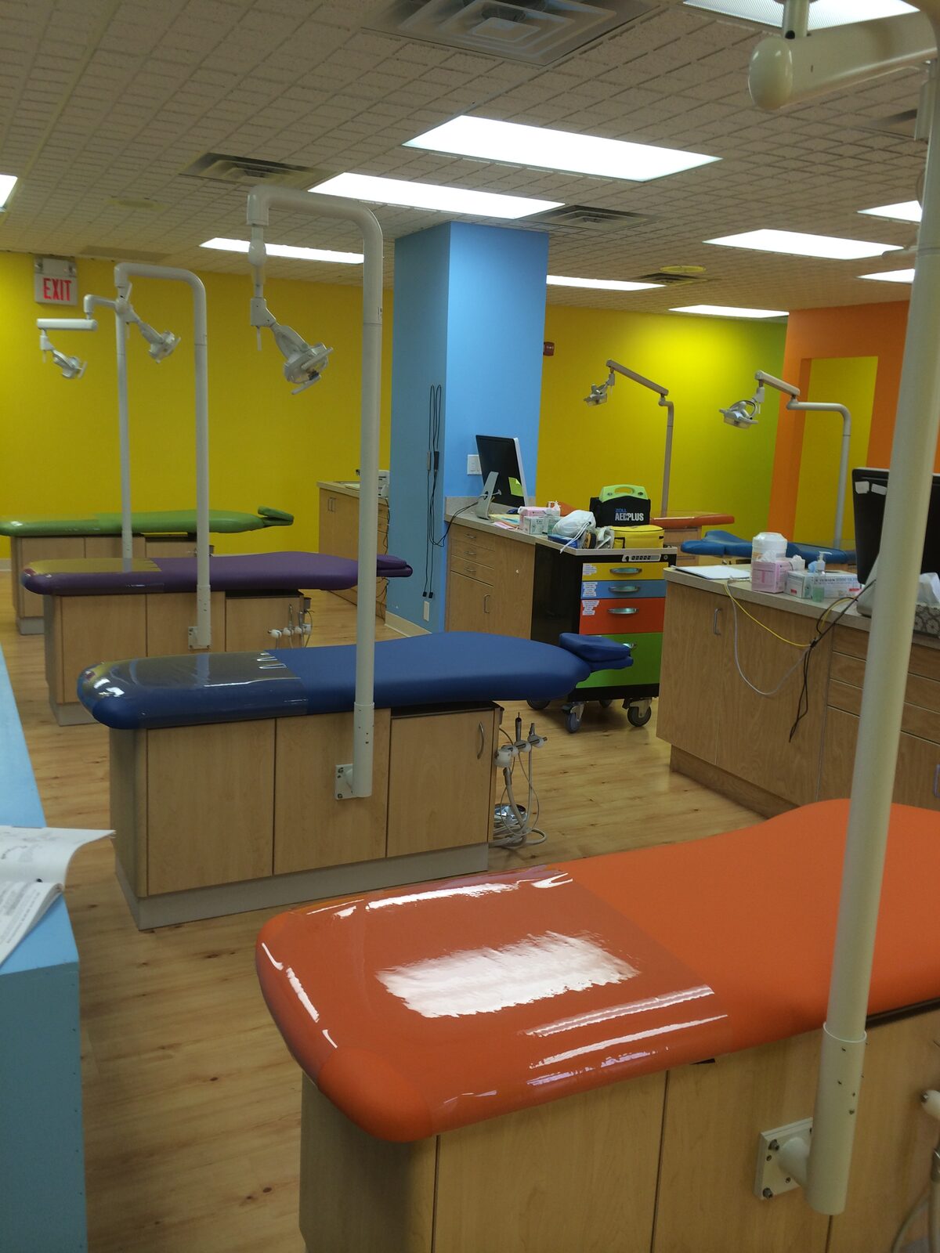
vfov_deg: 60.0
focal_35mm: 30
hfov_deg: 46.8
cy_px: 626
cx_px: 470
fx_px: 1086
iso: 40
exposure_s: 1/60
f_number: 2.2
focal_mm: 4.12
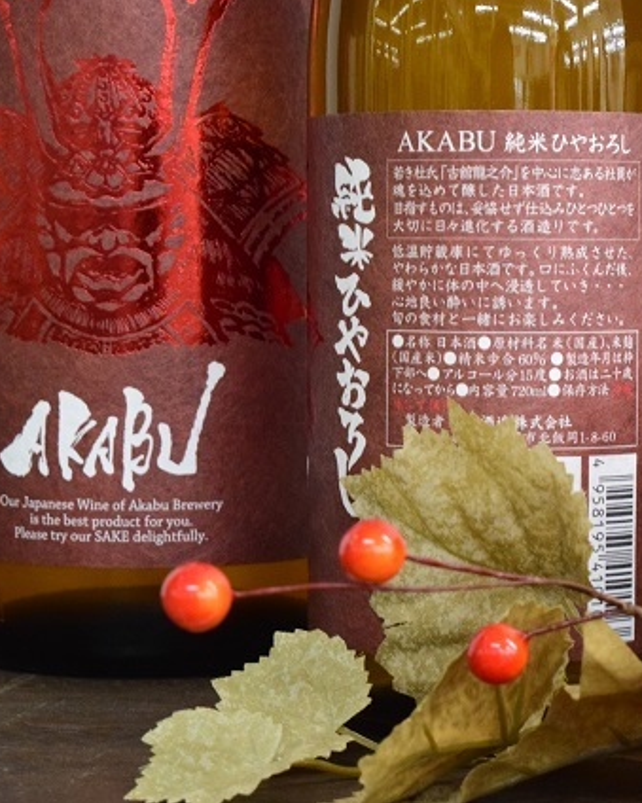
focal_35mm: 102
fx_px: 2423
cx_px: 426
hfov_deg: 15.1
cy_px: 402
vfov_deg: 18.8
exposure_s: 1/13
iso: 3200
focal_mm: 48
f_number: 13
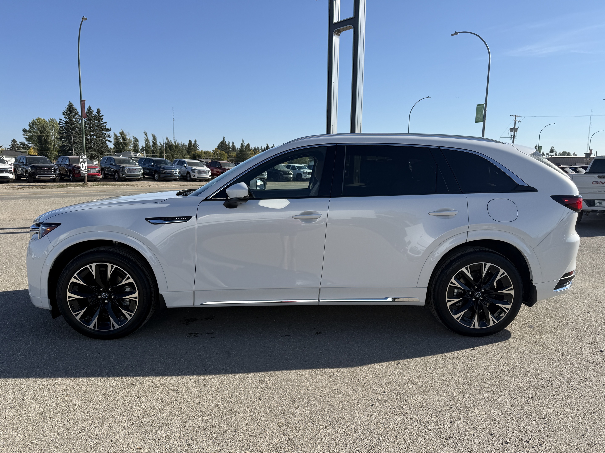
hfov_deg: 71.6
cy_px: 226
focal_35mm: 24
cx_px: 302
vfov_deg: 56.8
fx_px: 419
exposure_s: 1/4405
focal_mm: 6.76
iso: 80
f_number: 1.78
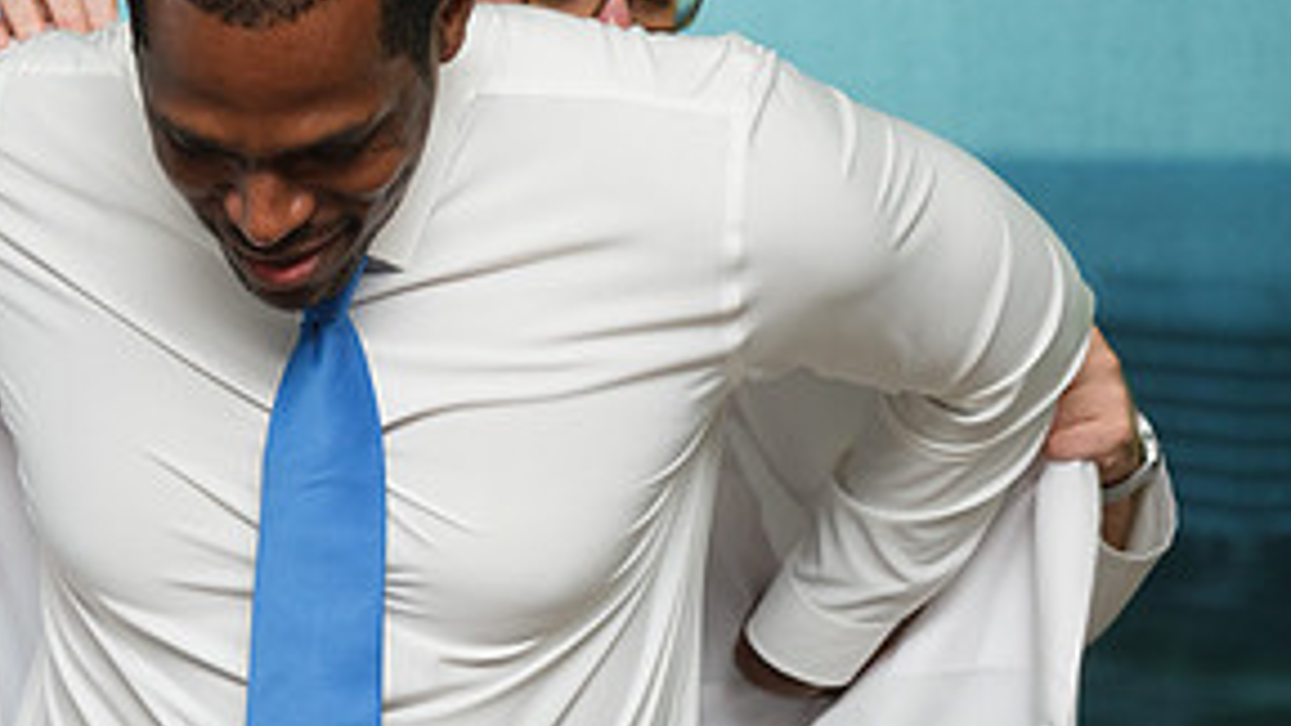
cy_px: 477
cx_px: 18
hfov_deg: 18.6
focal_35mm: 112
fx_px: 3834
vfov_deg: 10.8
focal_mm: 35.3
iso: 640
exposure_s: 1/125
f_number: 2.8
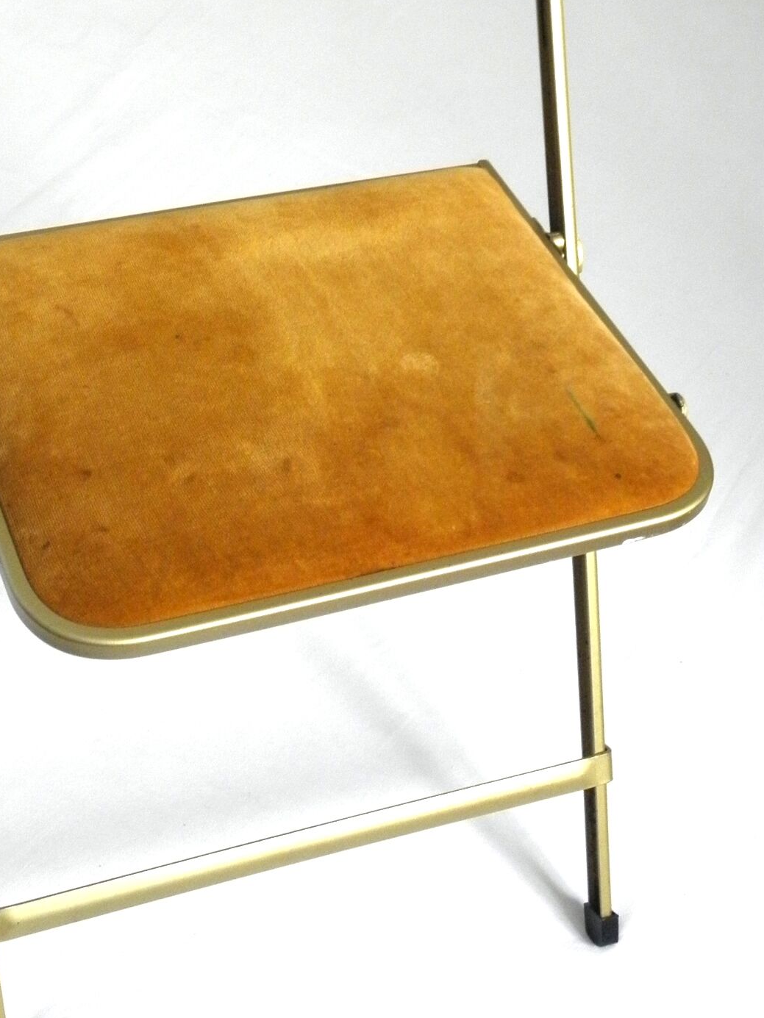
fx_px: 1795
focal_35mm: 61
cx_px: 289
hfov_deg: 24.0
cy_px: 298
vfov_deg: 31.3
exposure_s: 1/20
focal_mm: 5.9
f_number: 3.6
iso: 200
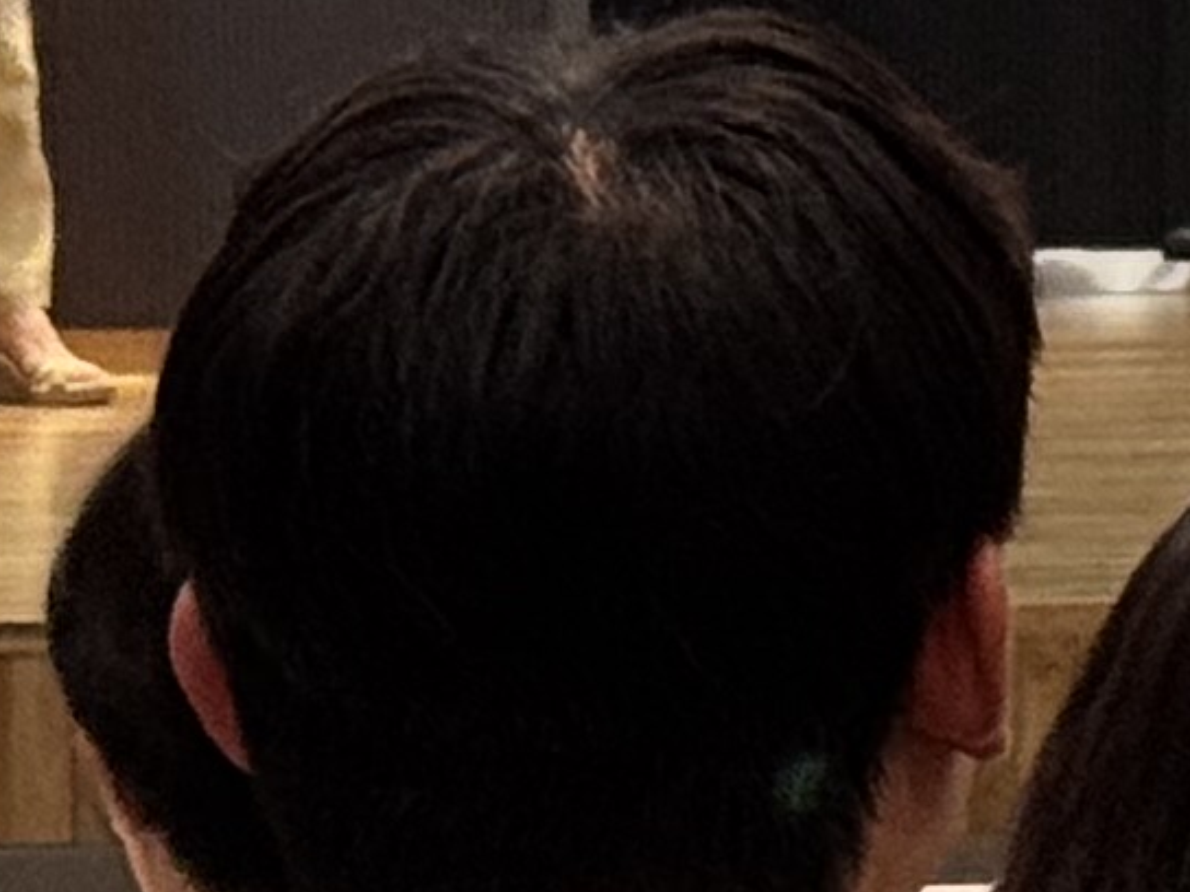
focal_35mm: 356
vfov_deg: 4.1
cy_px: -909
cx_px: 2872
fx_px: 12238
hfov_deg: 5.4
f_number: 1.78
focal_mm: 6.76
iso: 80
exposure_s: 1/60
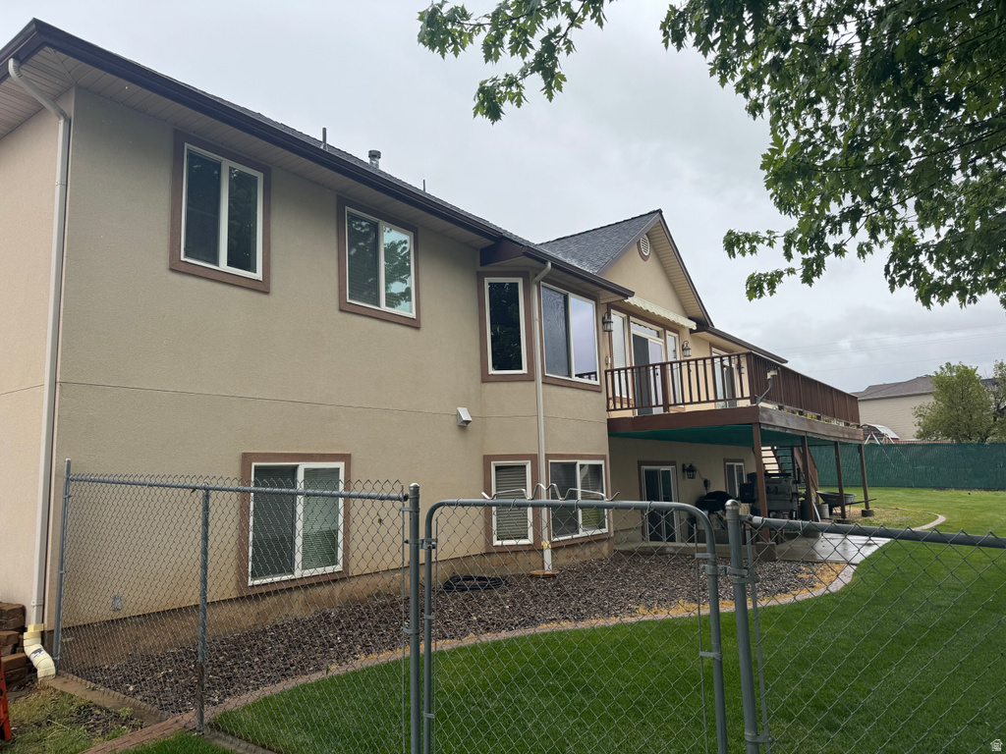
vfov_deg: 56.8
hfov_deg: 71.6
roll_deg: +1.8
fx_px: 697
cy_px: 377
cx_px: 503
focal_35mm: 24
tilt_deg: +6.5
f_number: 1.78
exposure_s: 1/1818
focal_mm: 6.76
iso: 80
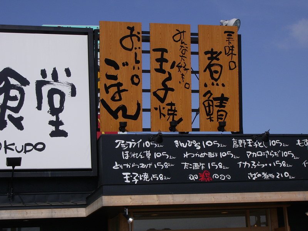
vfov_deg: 19.9
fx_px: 658
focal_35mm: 74
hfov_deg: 26.3
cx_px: 154
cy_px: 116
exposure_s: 1/640
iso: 80
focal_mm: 12.2
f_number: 6.2
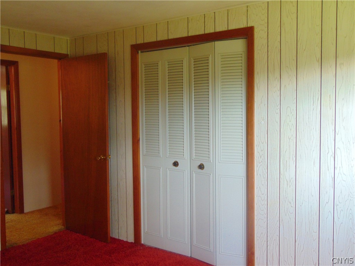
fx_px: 359
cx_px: 178
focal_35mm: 35
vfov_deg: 40.7
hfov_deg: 52.6
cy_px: 133
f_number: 3.2
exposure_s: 1/30
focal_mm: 6.3
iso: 250
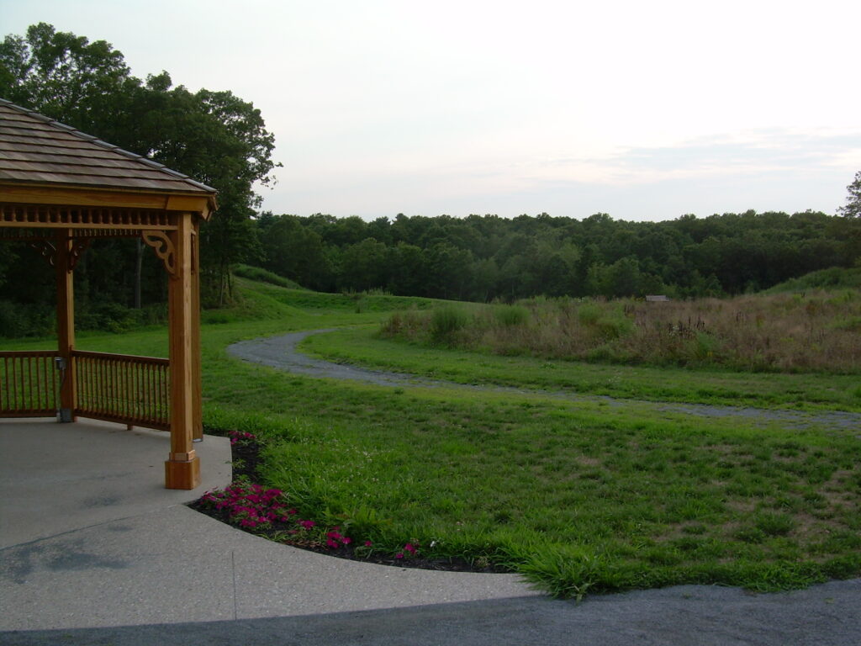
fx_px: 945
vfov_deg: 37.7
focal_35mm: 38
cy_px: 323
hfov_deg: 49.0
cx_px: 430
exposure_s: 1/105
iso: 50
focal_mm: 6.3
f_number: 4.6
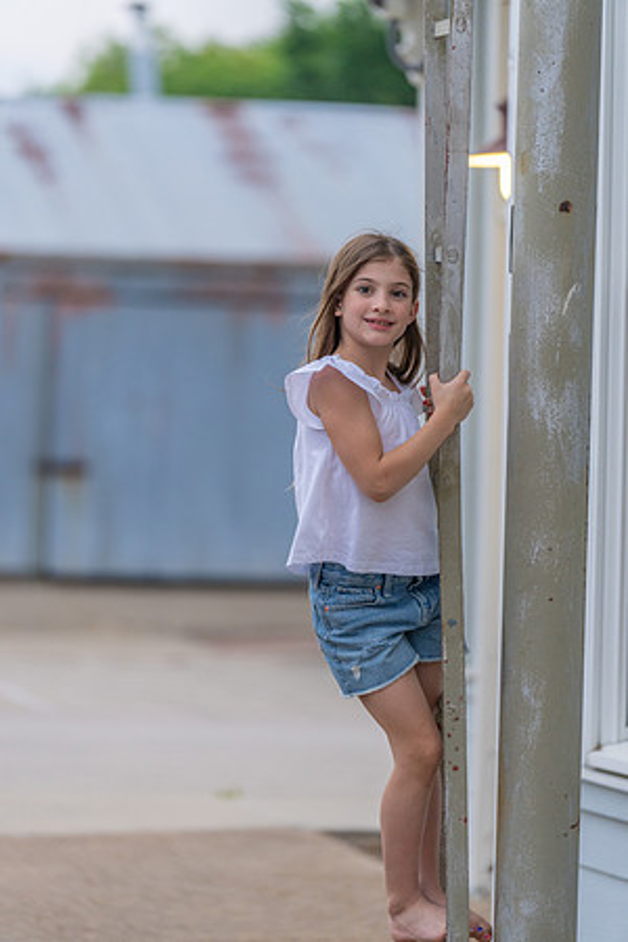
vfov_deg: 13.5
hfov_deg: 9.0
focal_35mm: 152
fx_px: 3977
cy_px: 471
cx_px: 314
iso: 1250
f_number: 2.8
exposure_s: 1/320
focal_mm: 152
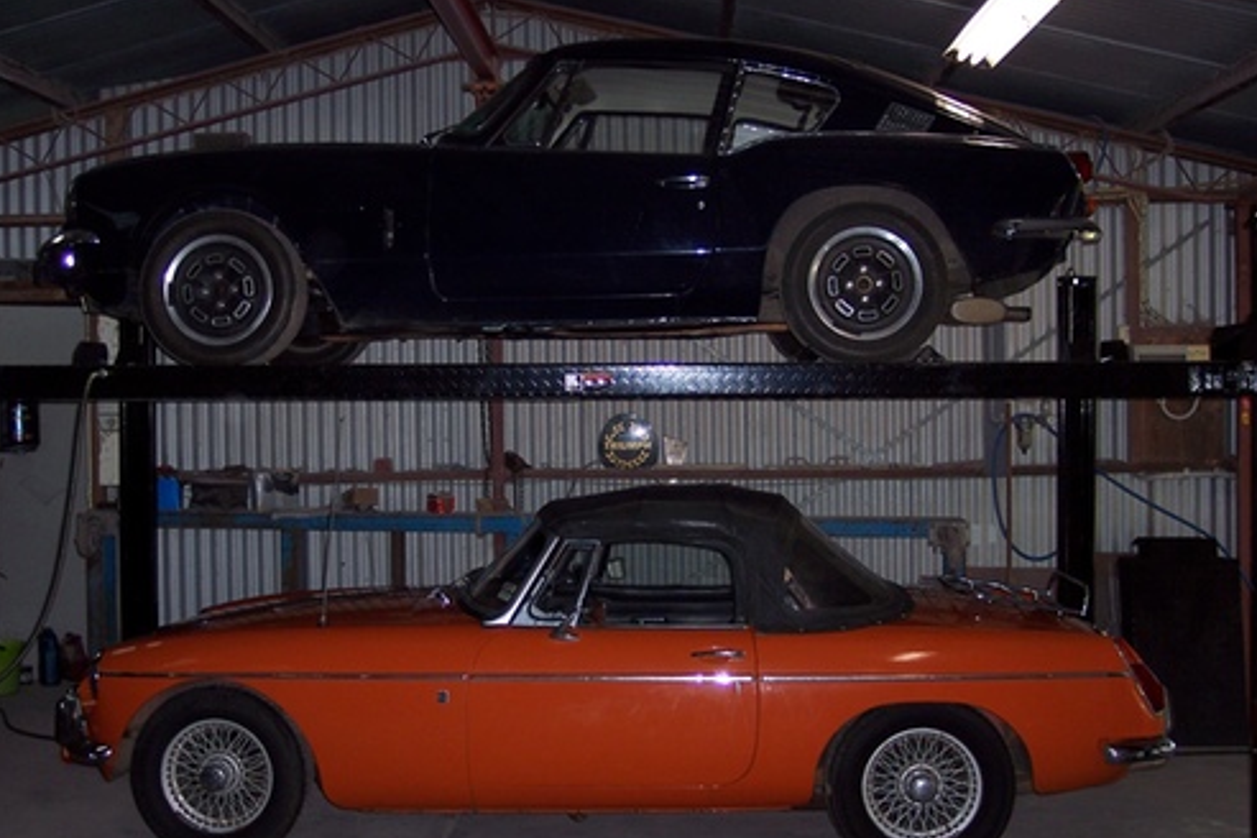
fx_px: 1641
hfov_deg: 41.9
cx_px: 595
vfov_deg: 28.6
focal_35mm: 47
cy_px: 432
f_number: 2.8
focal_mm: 8
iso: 100
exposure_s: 1/60
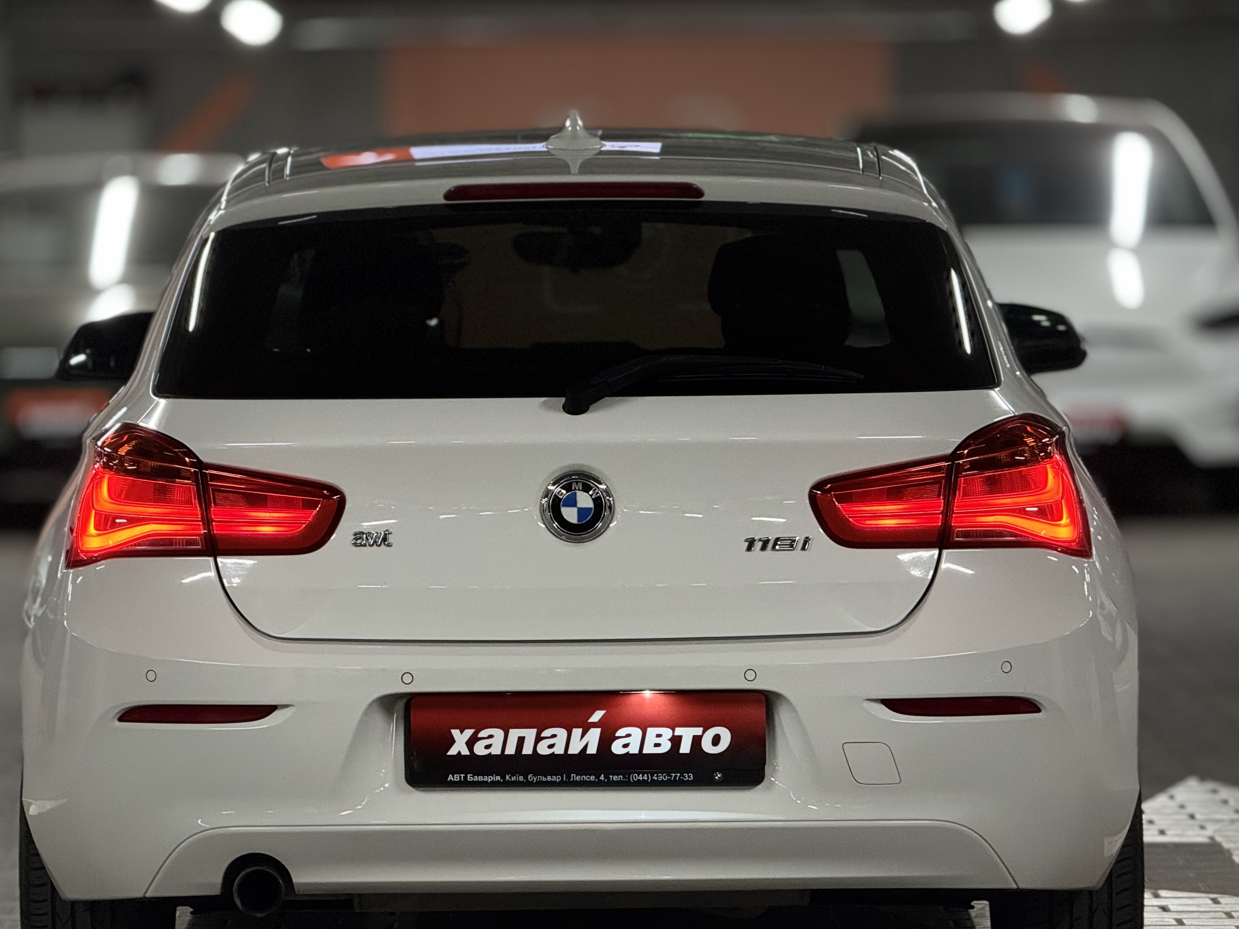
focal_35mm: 150
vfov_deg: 9.9
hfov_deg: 13.2
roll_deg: +0.8
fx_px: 5369
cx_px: 584
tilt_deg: -3.1
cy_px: 560
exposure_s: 1/50
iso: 200
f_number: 2.8
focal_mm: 15.66
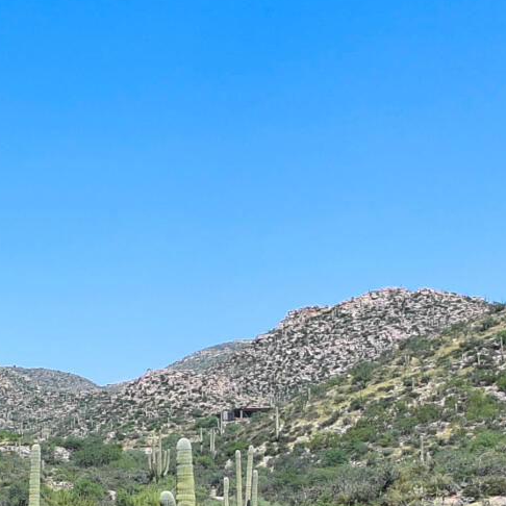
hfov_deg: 14.3
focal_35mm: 84
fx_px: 1389
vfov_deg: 20.1
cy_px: 492
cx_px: -686
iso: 100
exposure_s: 1/320
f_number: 9
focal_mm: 11
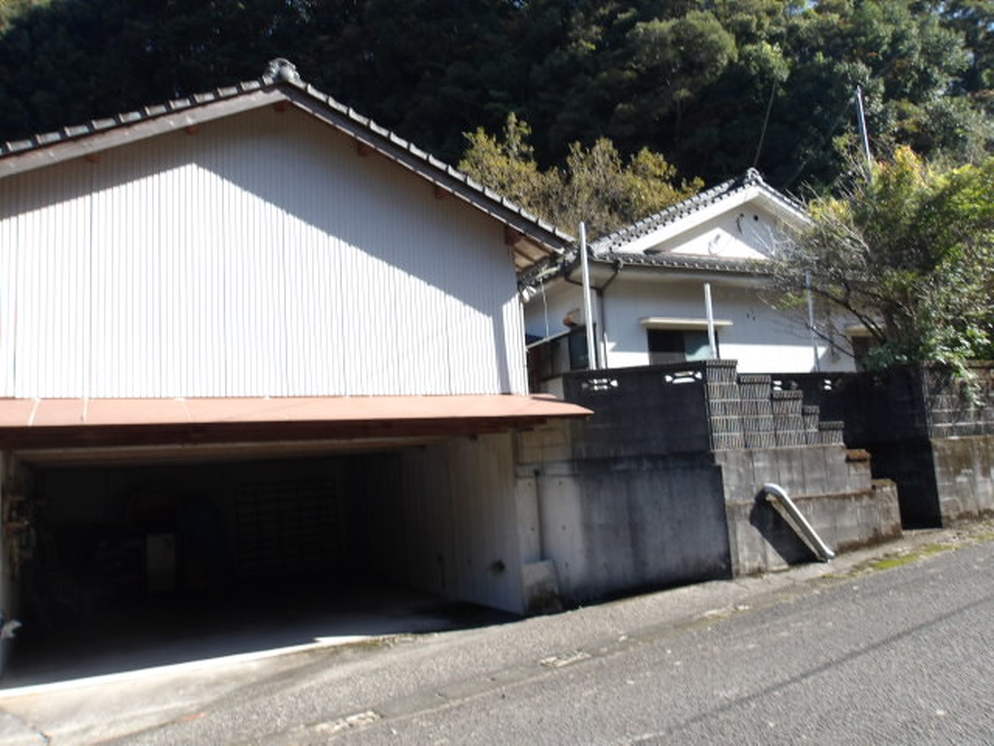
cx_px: 497
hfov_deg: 65.3
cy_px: 373
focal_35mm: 27
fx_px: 775
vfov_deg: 51.4
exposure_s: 1/60
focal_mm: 4.9
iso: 177
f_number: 10.4
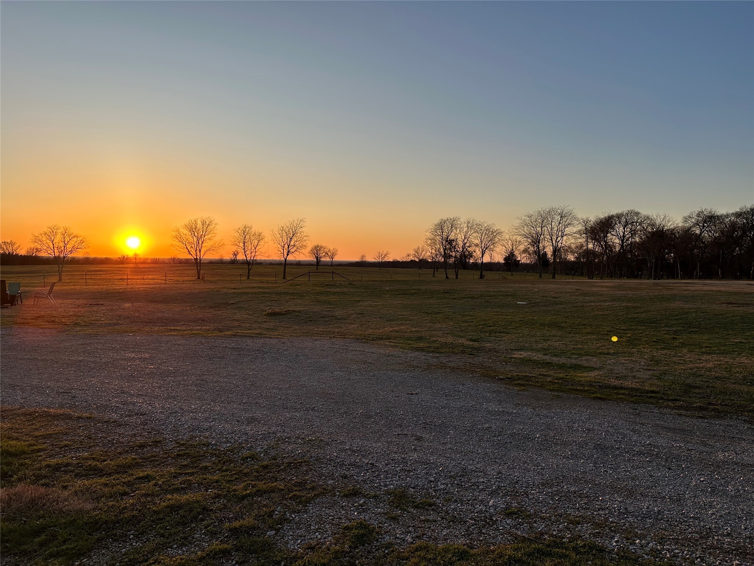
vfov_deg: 56.8
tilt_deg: -3.3
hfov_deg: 71.6
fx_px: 523
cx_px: 377
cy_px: 283
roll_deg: -1.1
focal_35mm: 24
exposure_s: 1/2028
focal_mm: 6.86
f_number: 1.78
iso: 80
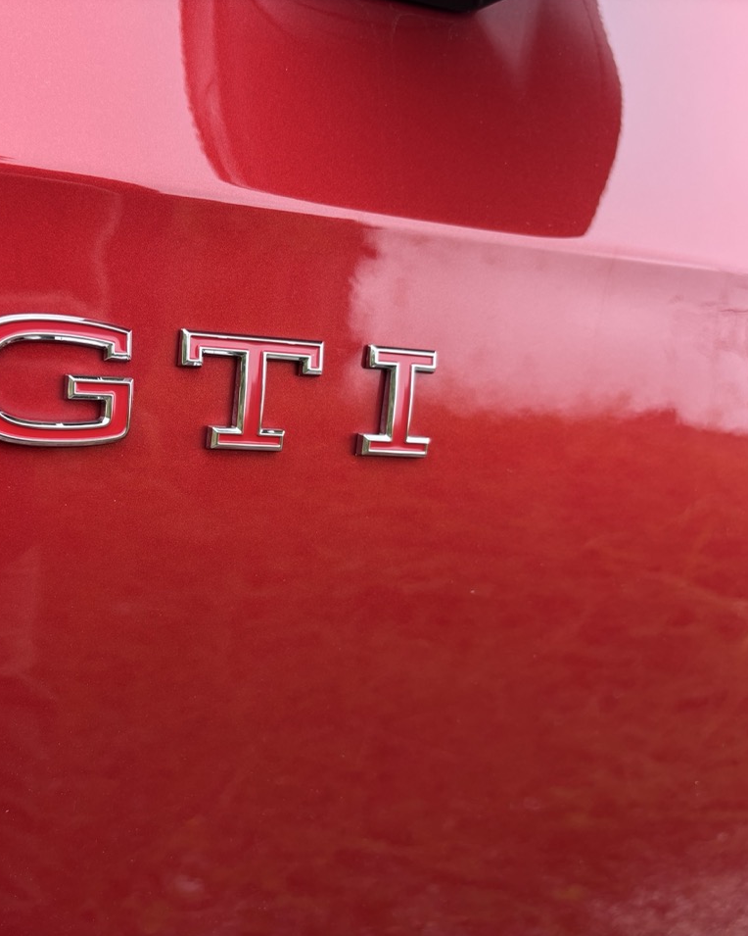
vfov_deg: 52.8
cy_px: 468
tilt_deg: -20.8
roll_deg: -14.6
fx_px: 941
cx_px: 189
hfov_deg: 42.1
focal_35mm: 34
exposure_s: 1/205
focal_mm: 5.96
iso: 40
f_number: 1.6
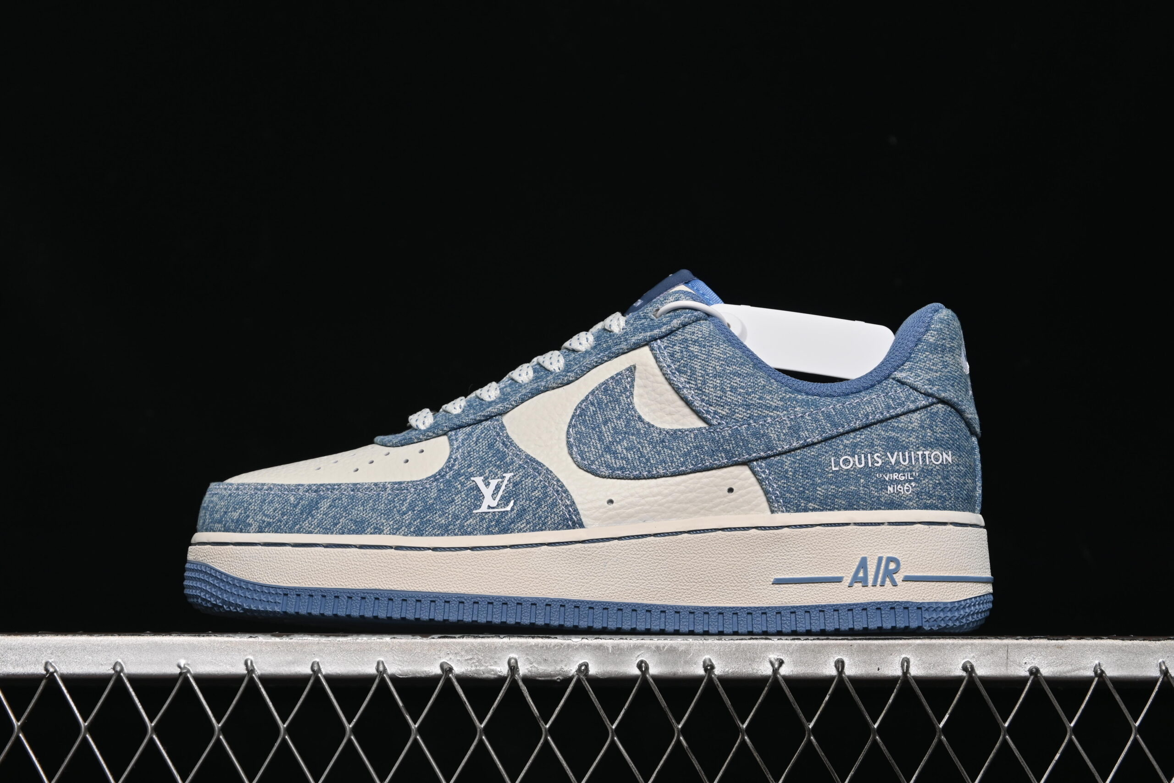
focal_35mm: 75
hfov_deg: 27.0
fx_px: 2446
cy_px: 392
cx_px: 587
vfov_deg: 18.2
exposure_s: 1/80
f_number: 7.1
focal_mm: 50
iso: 160
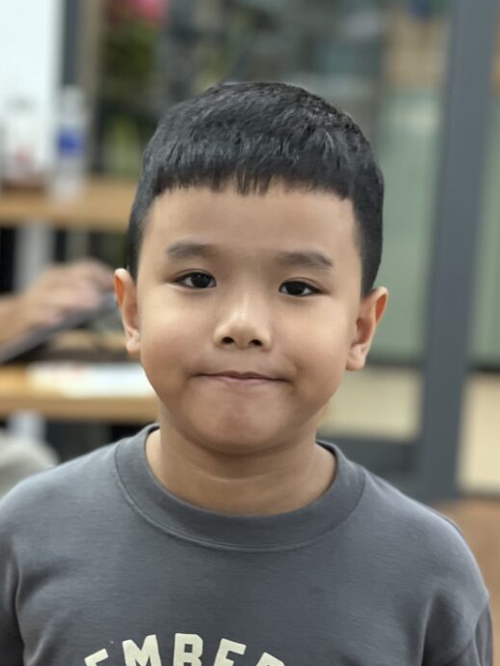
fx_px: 2869
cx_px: 189
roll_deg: -3.7
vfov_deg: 13.1
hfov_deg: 10.0
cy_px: 608
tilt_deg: -13.6
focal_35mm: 149
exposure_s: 1/33
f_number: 2.8
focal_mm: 9
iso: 125
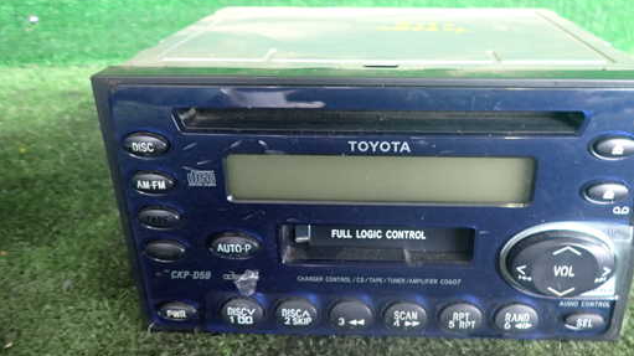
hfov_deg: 60.7
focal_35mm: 32
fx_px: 538
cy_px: 171
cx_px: 371
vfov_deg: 36.6
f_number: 2
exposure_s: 1/30
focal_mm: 4.5
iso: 250
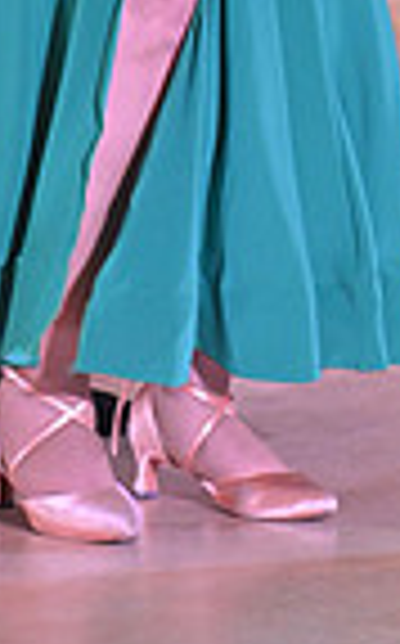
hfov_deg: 3.4
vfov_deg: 5.4
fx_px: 6666
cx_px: 294
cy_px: -536
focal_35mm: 381
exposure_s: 1/320
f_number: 5
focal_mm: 92
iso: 3200
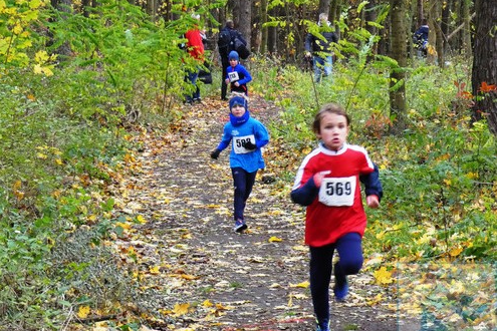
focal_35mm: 103
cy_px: 174
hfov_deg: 19.8
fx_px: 1422
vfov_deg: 13.3
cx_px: 246
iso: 400
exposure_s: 1/80
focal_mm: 17.5
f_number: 5
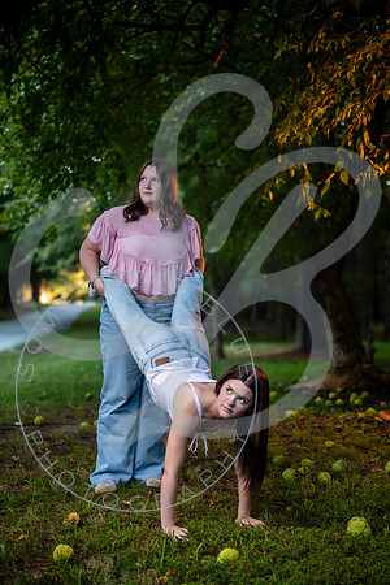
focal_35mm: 65
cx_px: 195
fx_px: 1056
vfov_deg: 31.0
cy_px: 292
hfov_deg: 20.9
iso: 500
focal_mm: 65
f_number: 2.8
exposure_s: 1/160
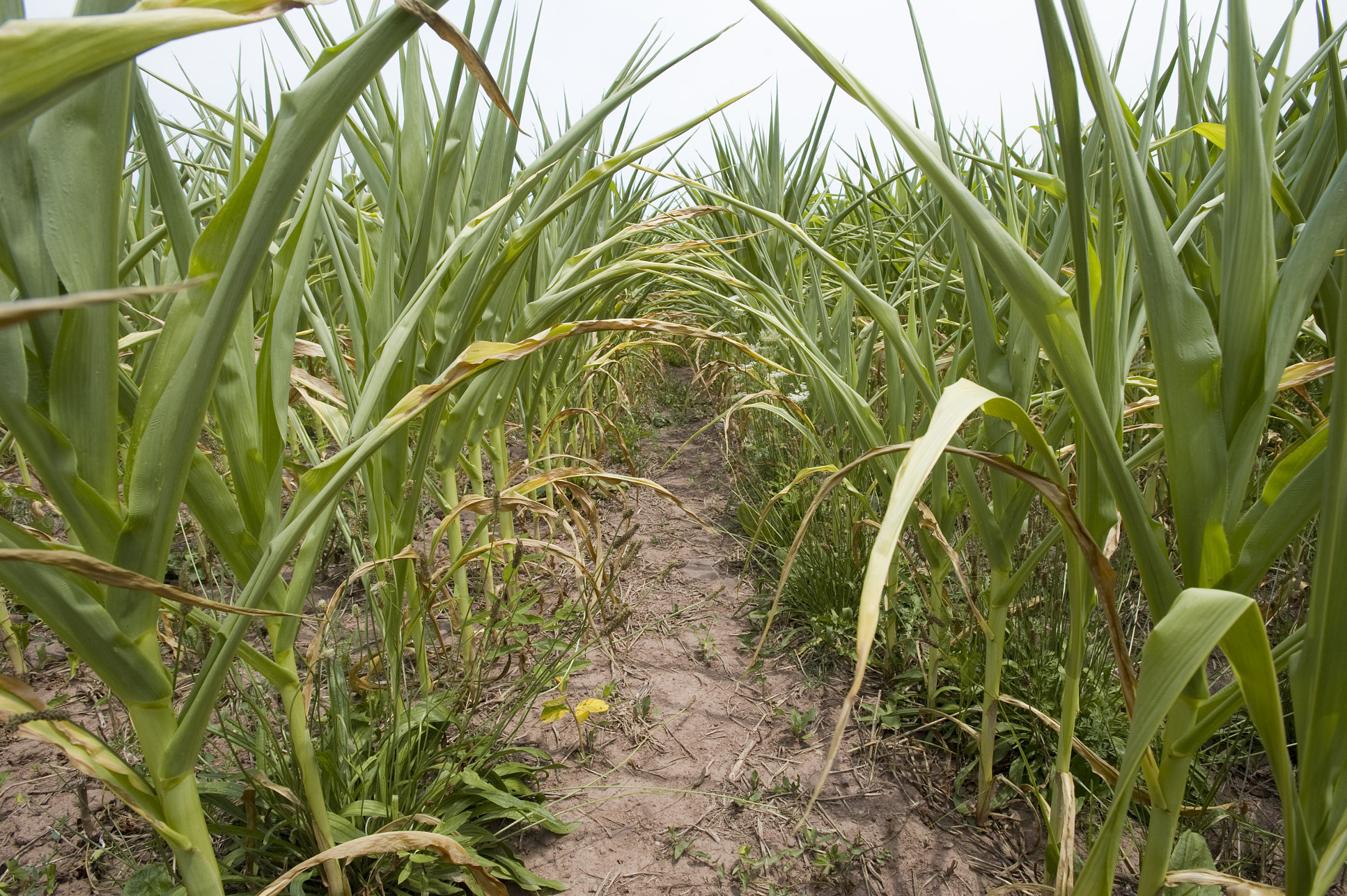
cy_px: 459
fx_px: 673
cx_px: 673
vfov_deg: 67.3
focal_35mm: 18
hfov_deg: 90.0
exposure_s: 1/200
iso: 200
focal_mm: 17
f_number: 11
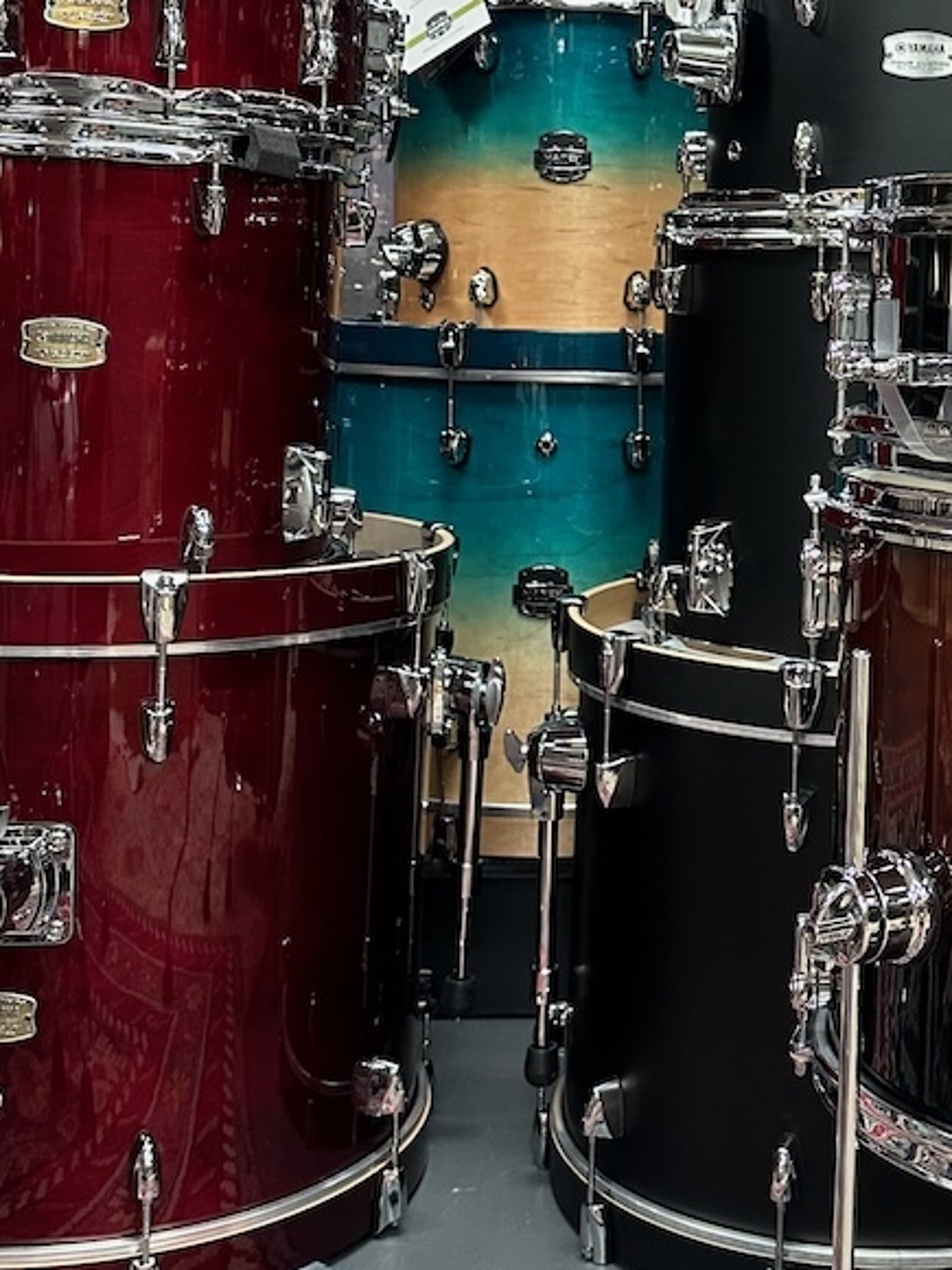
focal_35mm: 53
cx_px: 819
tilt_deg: -4.2
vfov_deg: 35.7
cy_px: 405
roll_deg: -1.7
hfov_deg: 26.8
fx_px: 1943
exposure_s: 1/60
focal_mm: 6.86
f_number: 1.78
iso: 400
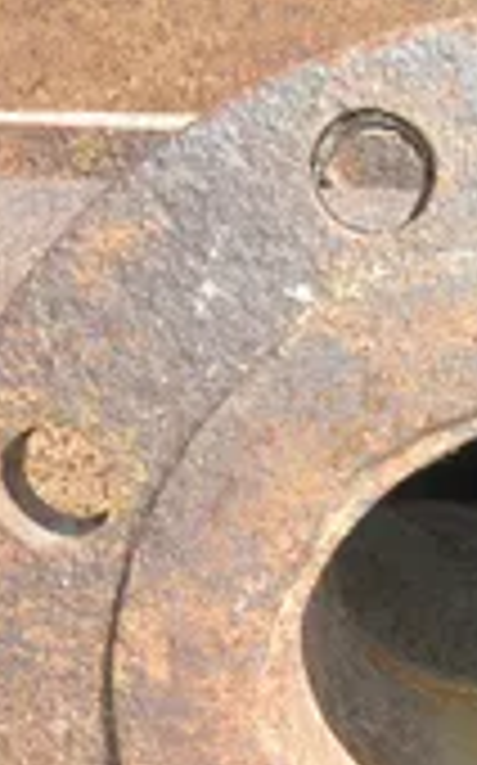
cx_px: 580
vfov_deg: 28.6
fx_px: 1458
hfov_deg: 17.6
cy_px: 634
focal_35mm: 70
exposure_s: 1/320
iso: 64
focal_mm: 5
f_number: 3
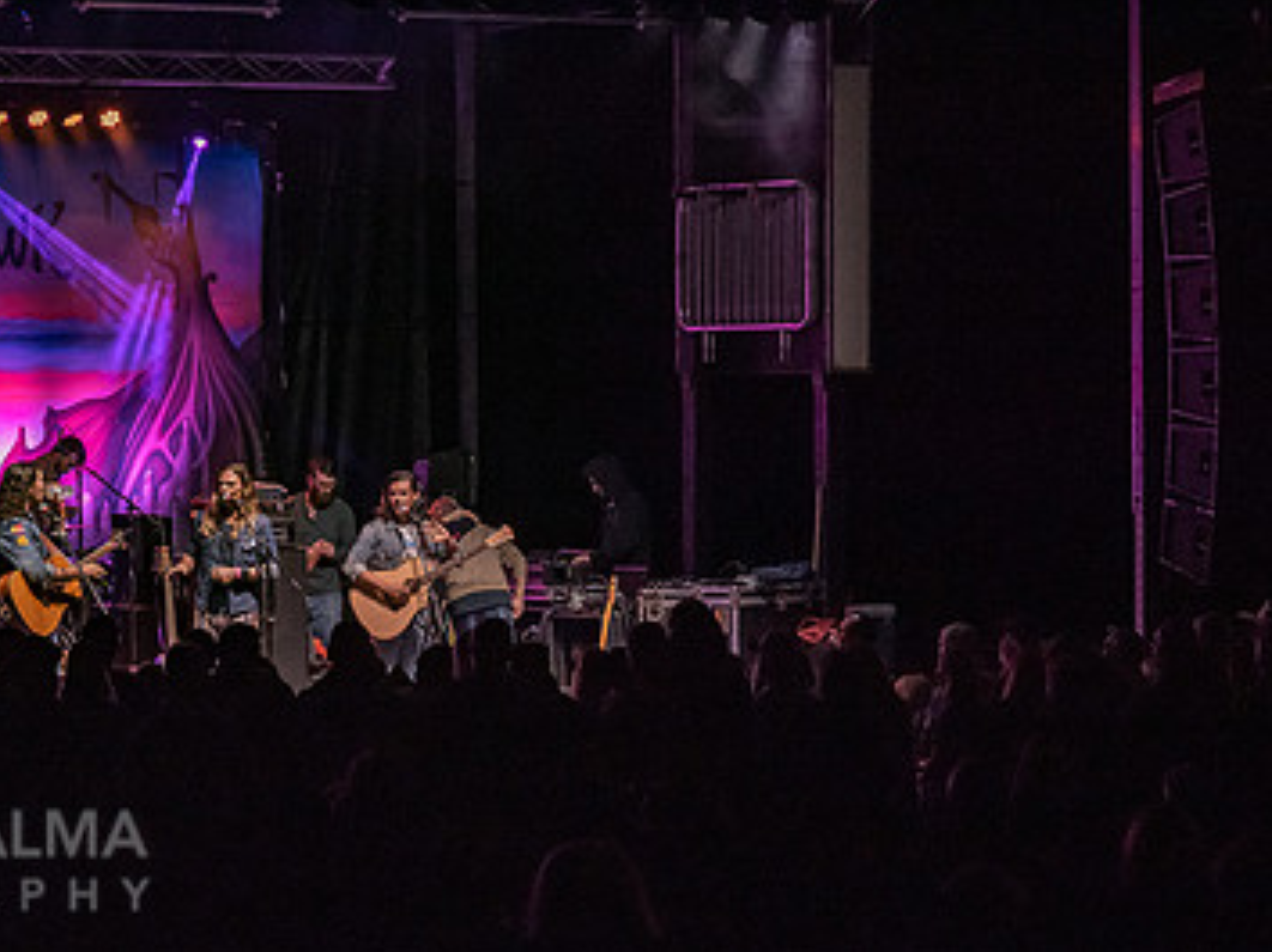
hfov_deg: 14.7
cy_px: 693
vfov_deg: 11.0
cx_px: 392
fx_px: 4921
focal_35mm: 134
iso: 4000
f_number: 5.6
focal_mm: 85
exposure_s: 1/160
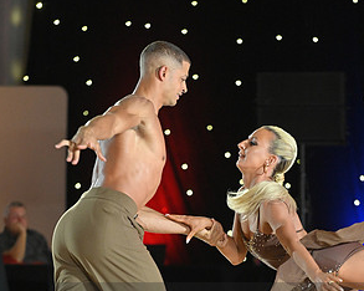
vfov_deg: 4.9
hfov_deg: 6.1
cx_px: 227
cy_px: 325
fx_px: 3402
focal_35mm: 316
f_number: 4
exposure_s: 1/250
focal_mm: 170
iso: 2000
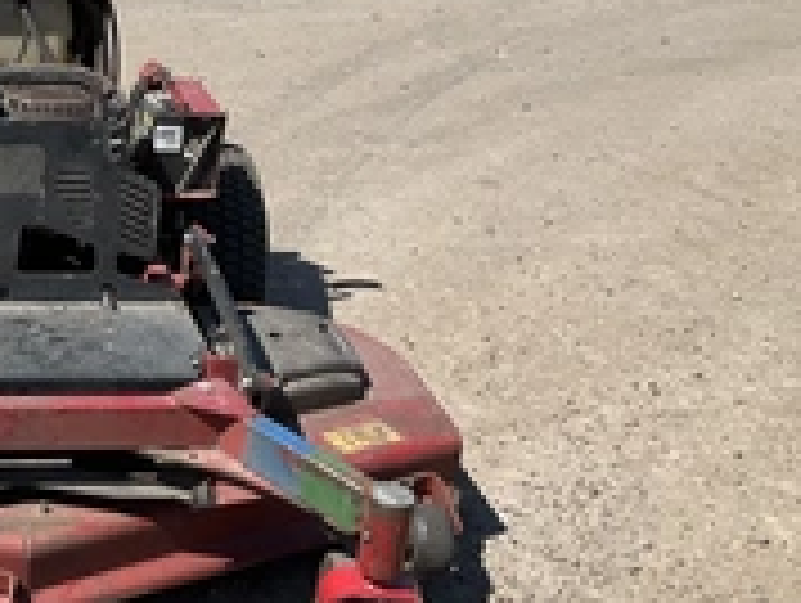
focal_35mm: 65
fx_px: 1506
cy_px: 284
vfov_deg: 22.6
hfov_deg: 27.8
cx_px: -22
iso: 25
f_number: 1.8
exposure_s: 1/1786
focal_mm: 3
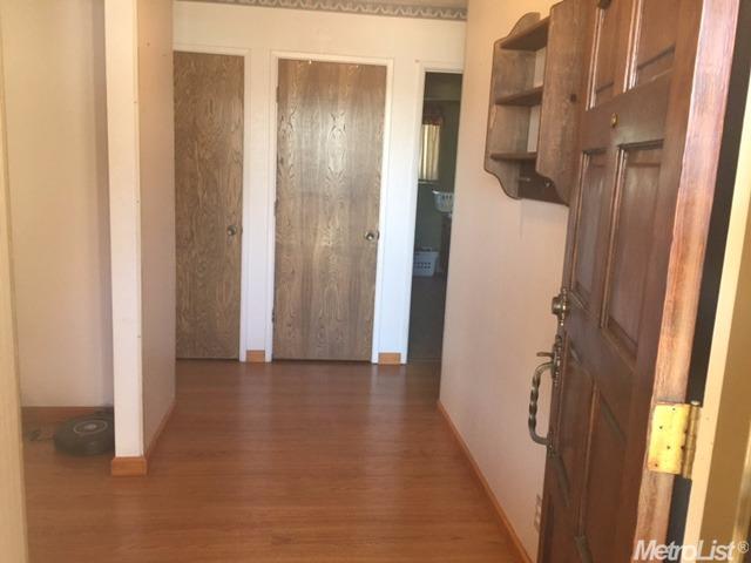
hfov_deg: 61.7
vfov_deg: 48.2
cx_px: 376
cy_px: 282
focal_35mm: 29
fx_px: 629
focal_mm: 4.15
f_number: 2.2
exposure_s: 1/30
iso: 125
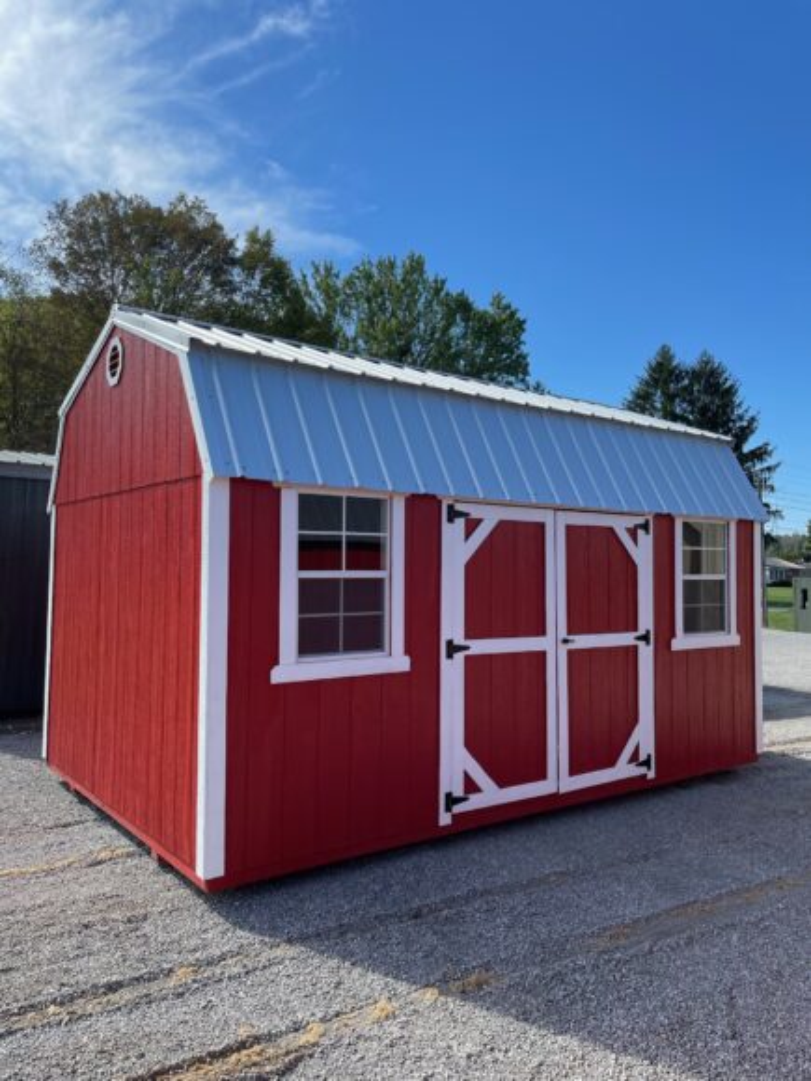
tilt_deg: +3.7
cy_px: 540
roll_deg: -0.6
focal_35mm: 26
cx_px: 406
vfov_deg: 67.3
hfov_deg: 53.1
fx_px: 812
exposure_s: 1/1618
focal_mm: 4.2
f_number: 1.6
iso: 32
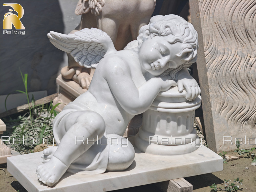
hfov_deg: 14.6
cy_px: 96
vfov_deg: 11.0
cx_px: 128
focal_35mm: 135
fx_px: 998
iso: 80
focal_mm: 24.85
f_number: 1.8
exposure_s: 1/1044
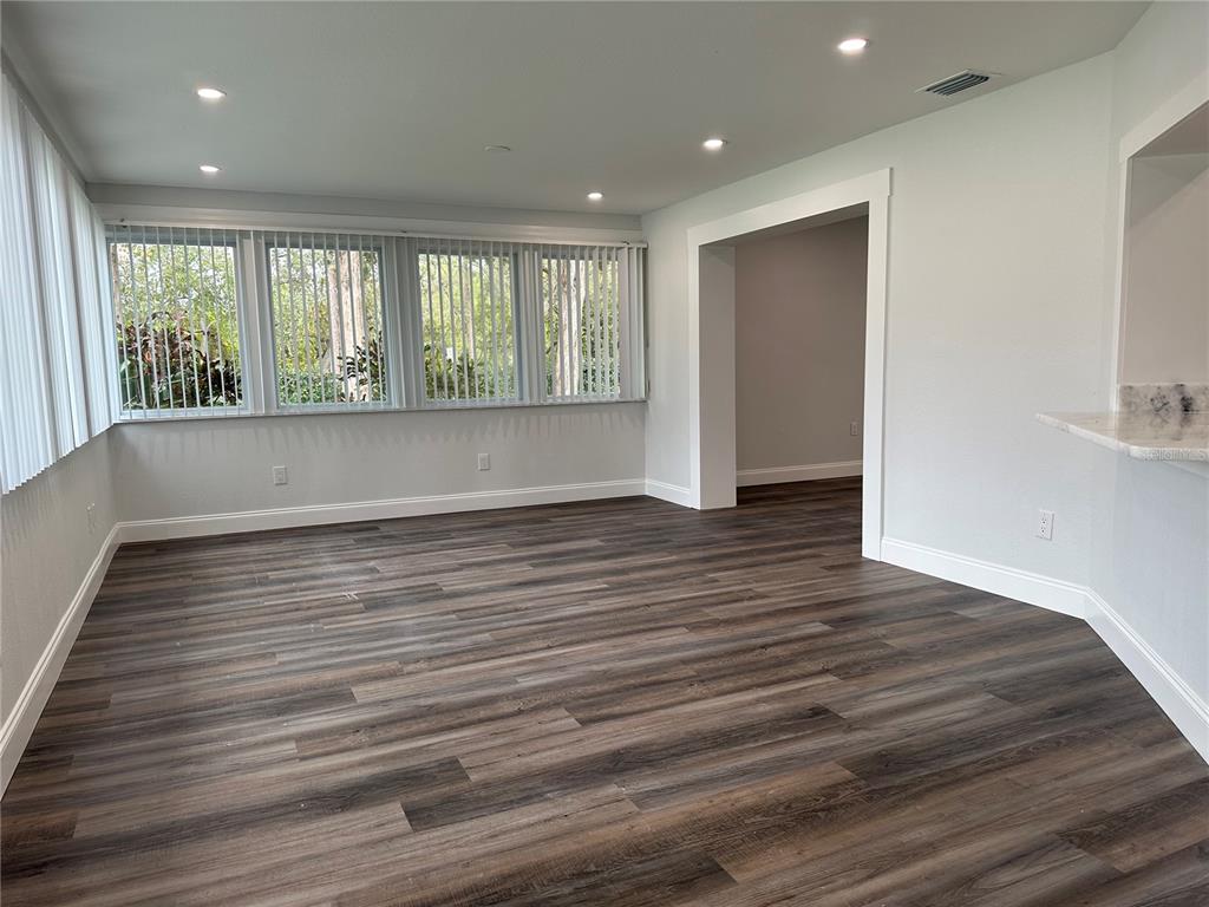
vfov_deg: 56.8
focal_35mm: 24
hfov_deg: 71.6
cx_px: 604
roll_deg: +1.5
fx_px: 838
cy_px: 454
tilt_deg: -5.6
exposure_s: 1/128
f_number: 1.78
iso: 80
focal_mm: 6.86
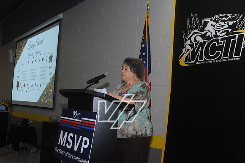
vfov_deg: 33.4
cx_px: 122
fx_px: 272
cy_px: 82
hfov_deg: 48.5
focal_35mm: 40
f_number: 7.1
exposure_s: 1/80
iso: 400
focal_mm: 40
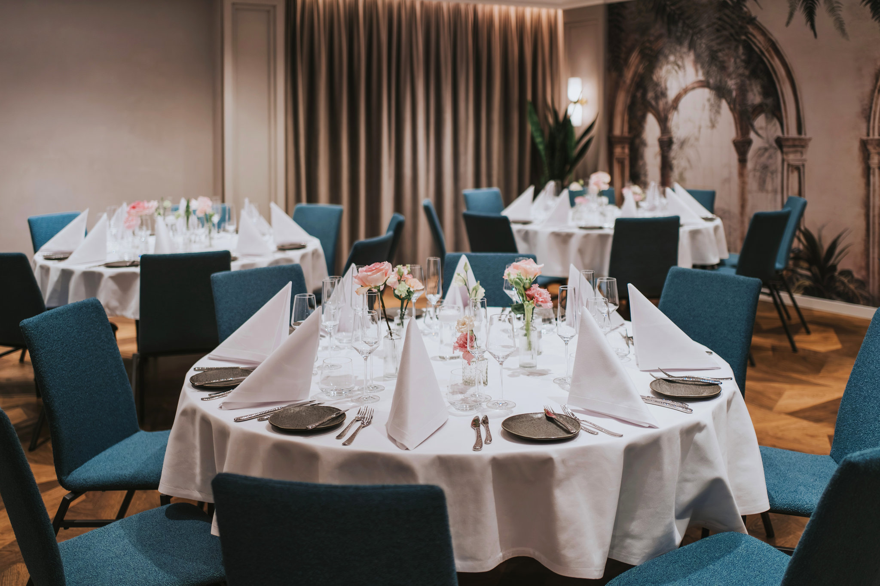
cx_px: 440
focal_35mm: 35
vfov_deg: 37.8
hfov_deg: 54.4
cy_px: 293
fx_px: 855
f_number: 1.8
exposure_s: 1/250
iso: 320
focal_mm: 35
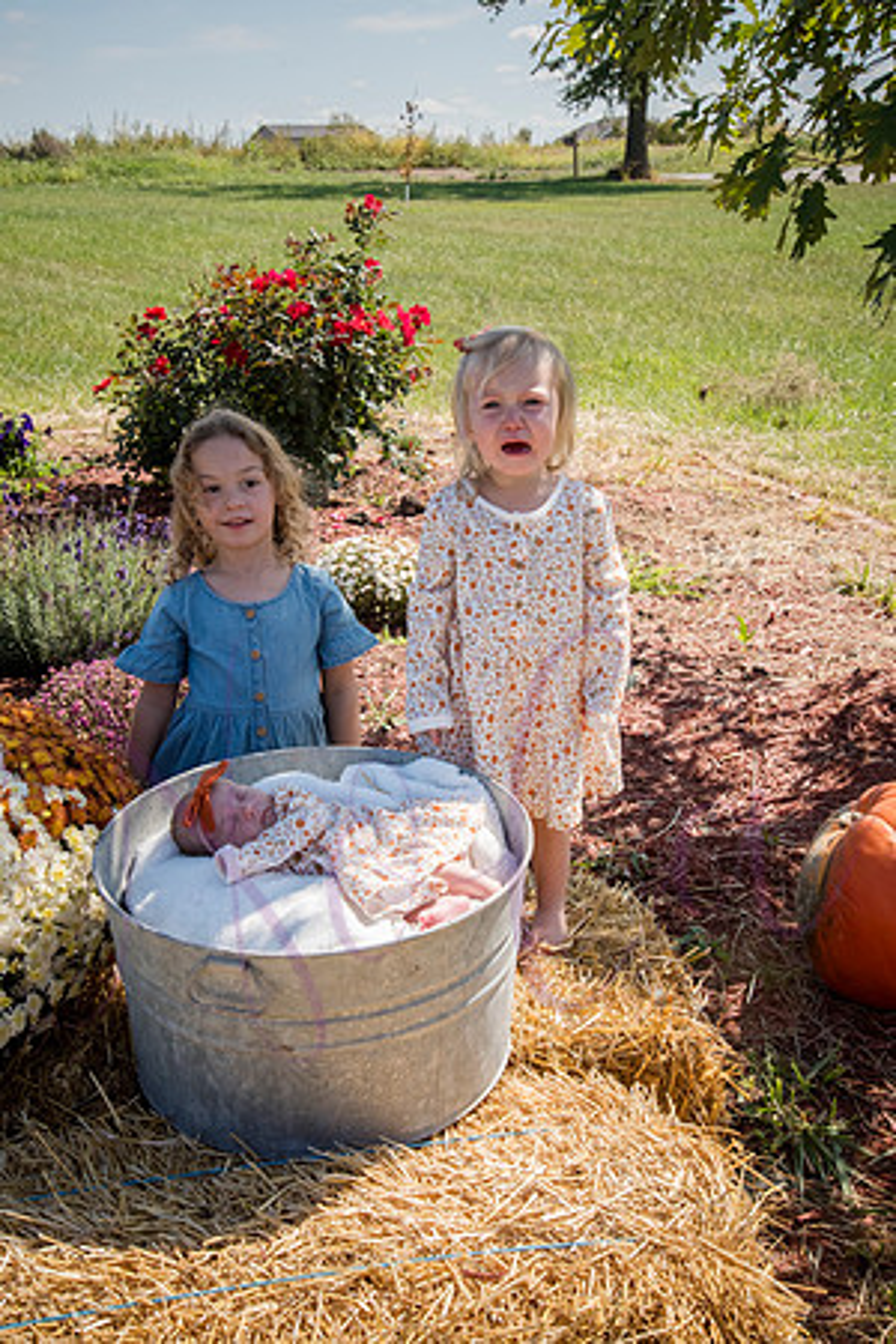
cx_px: 448
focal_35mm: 48
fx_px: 1792
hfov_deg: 28.1
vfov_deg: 41.1
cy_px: 672
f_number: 11
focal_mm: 48
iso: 400
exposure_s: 1/320
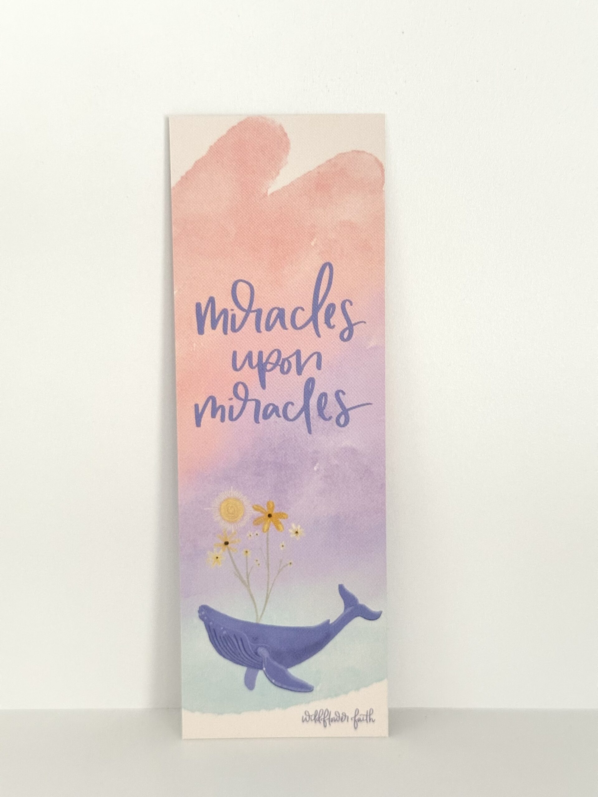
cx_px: 299
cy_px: 398
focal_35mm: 48
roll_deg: +0.3
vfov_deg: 39.7
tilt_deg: -10.1
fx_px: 1106
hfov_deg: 30.3
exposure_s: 1/40
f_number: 1.78
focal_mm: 6.86
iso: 500
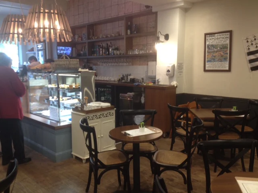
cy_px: 96
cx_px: 129
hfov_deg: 52.6
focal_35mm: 35
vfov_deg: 40.7
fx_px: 261
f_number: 2.4
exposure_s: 1/20
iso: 80
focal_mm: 4.28
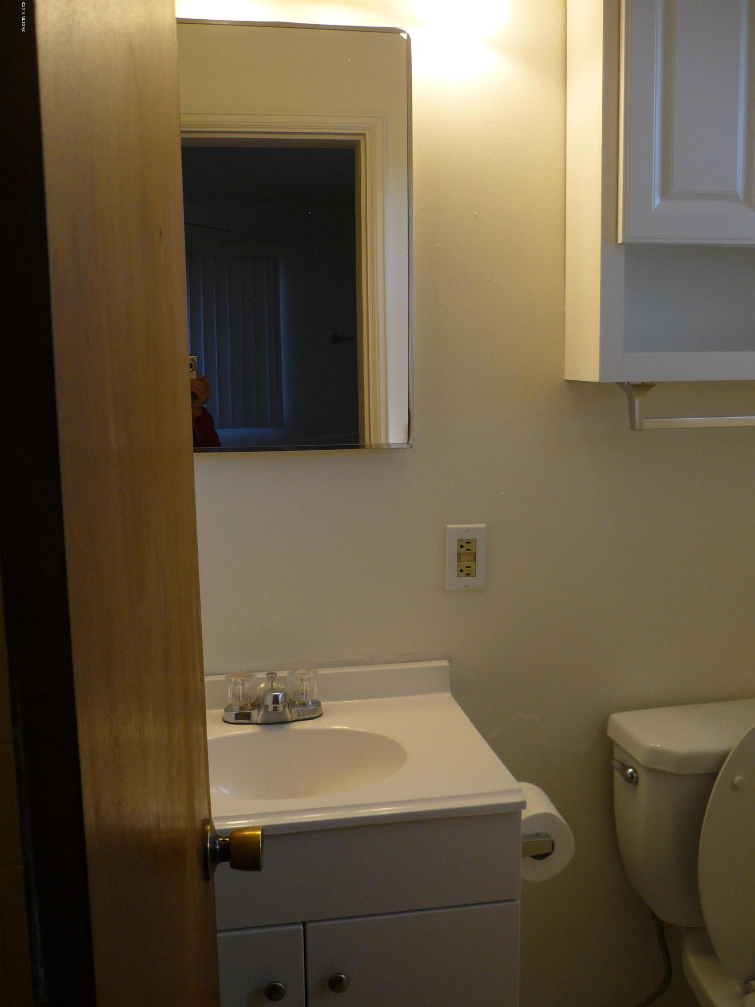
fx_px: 960
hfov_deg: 42.9
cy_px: 504
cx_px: 378
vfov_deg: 55.4
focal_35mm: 33
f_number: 2.8
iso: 100
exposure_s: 1/100
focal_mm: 5.5
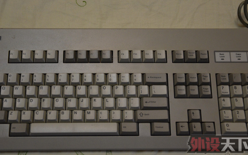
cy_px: 73
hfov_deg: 36.2
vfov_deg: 23.2
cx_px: 114
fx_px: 379
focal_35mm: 56
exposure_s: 1/30
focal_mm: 32
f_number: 4.2
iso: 1600
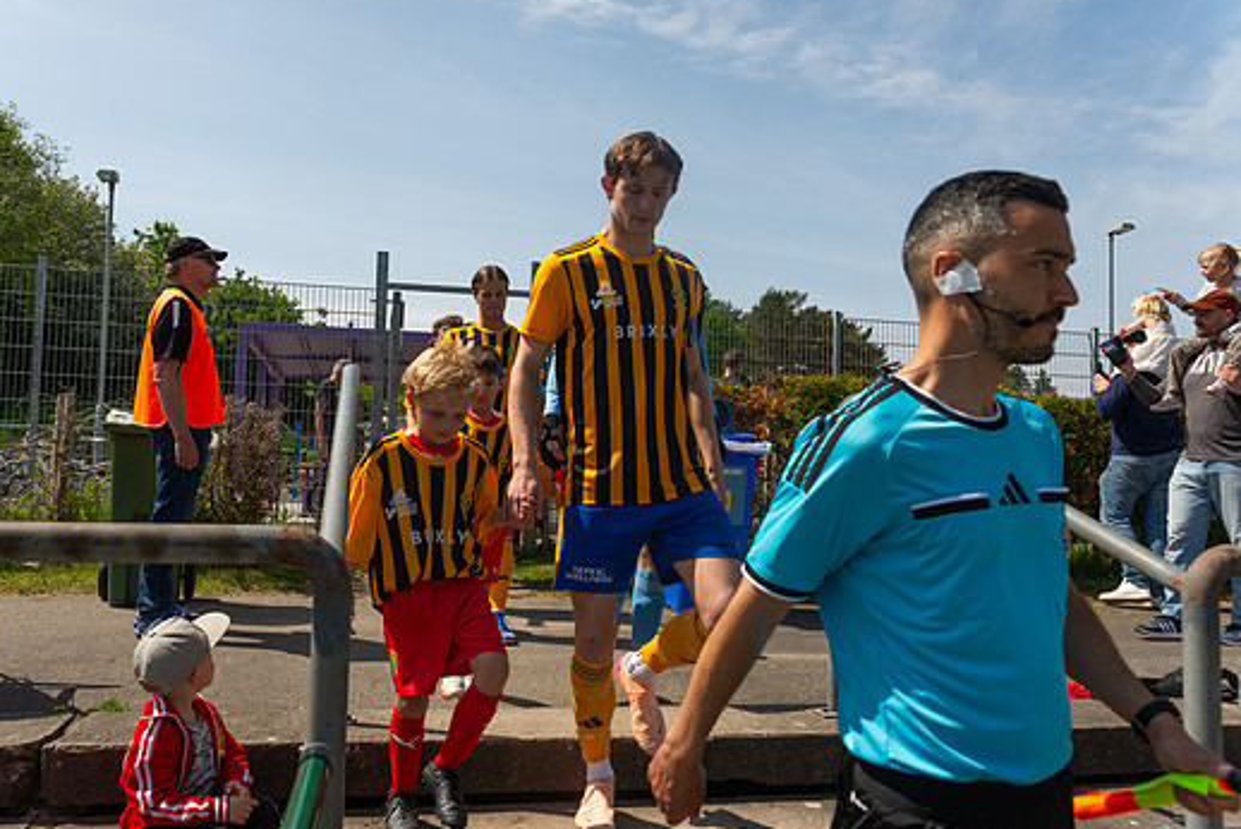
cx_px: 561
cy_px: 428
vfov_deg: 48.0
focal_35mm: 27
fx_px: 931
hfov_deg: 67.2
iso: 160
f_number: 5
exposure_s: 1/1250
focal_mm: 24
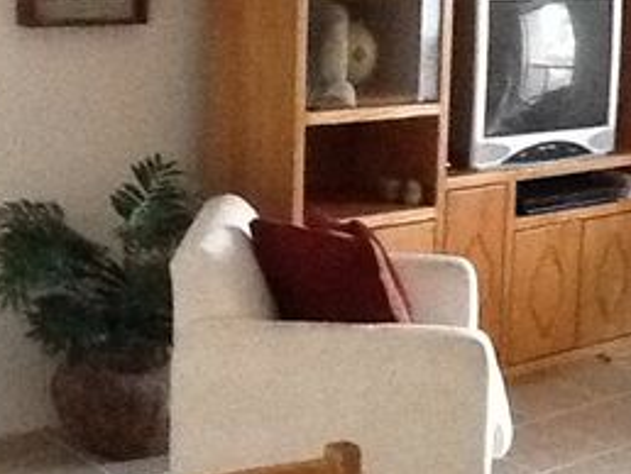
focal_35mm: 62
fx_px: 1131
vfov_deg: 23.6
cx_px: 541
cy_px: 180
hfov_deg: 30.1
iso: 800
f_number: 2.4
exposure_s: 1/15
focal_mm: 2.03
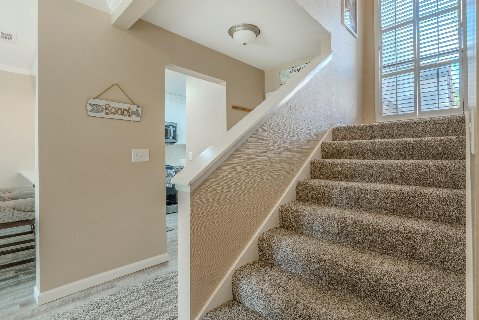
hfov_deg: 88.2
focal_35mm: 19
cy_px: 163
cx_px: 234
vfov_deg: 65.8
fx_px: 247
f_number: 20
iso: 800
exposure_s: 1/25
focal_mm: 16.5
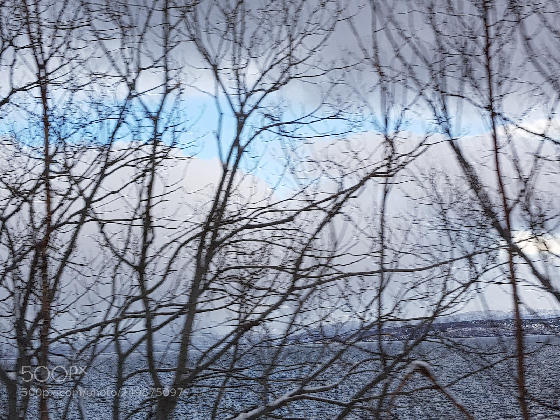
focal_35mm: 26
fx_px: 421
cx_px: 280
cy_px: 210
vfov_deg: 53.1
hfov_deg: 67.3
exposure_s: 1/425
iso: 40
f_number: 1.7
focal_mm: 4.2
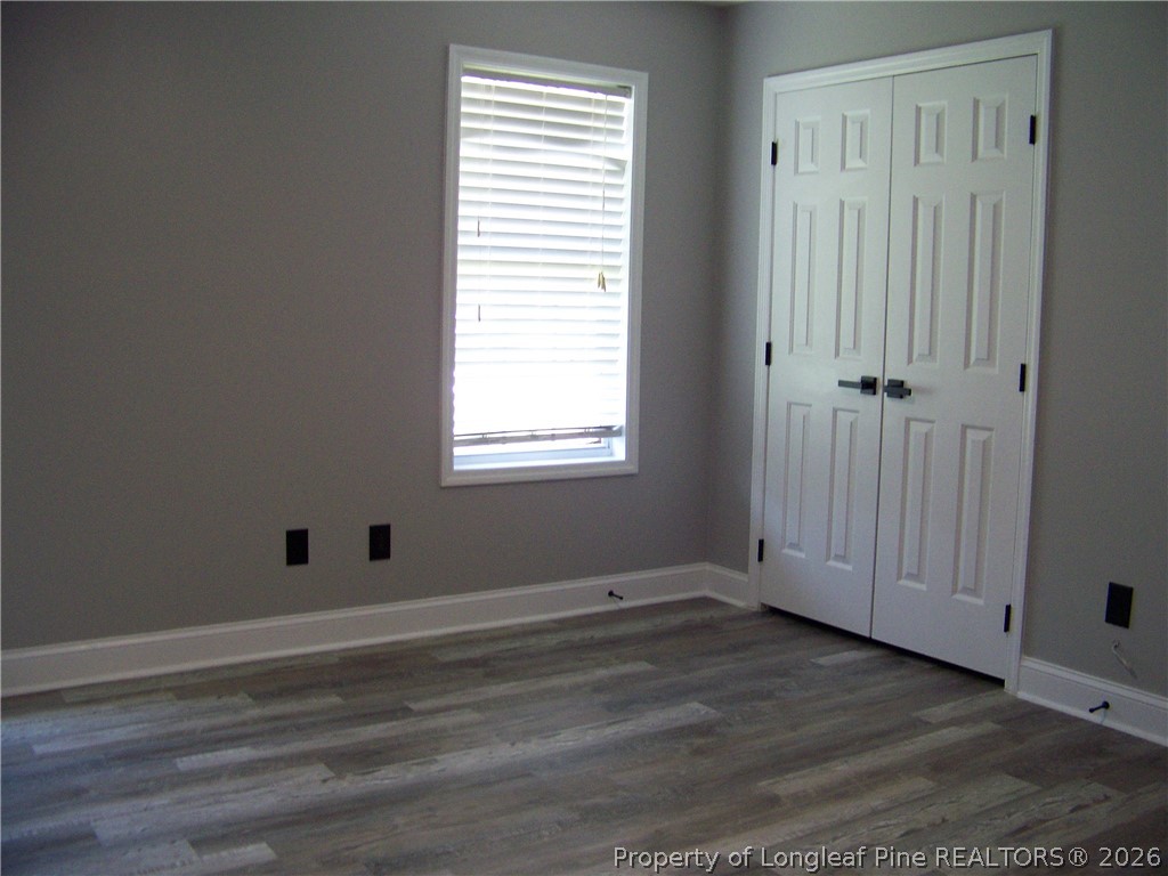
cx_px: 584
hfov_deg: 51.4
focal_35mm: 36
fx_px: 1215
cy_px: 438
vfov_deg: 39.7
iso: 160
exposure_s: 1/30
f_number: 2.8
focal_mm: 5.85
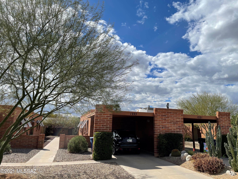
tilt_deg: +13.4
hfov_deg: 67.3
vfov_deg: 53.1
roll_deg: -1.4
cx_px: 119
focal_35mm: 26
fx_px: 179
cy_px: 90
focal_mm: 4.2
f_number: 1.6
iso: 32
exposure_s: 1/5814
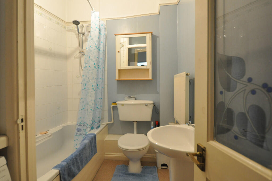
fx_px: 113
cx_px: 136
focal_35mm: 15
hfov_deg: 100.5
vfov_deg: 77.2
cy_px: 90
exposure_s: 1/60
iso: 800
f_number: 4
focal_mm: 10
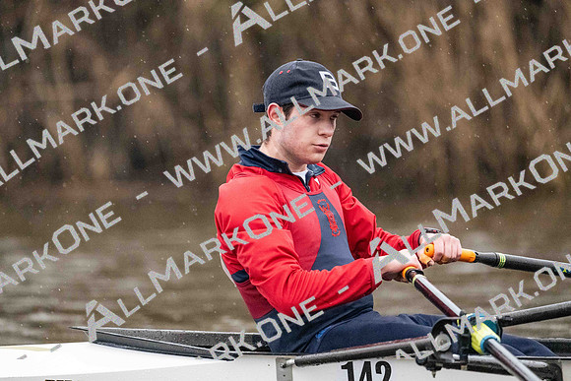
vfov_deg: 3.4
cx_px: 286
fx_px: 6346
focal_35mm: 400
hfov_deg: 5.2
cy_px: 190
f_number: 4.5
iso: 12800
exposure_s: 1/1600
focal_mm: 400
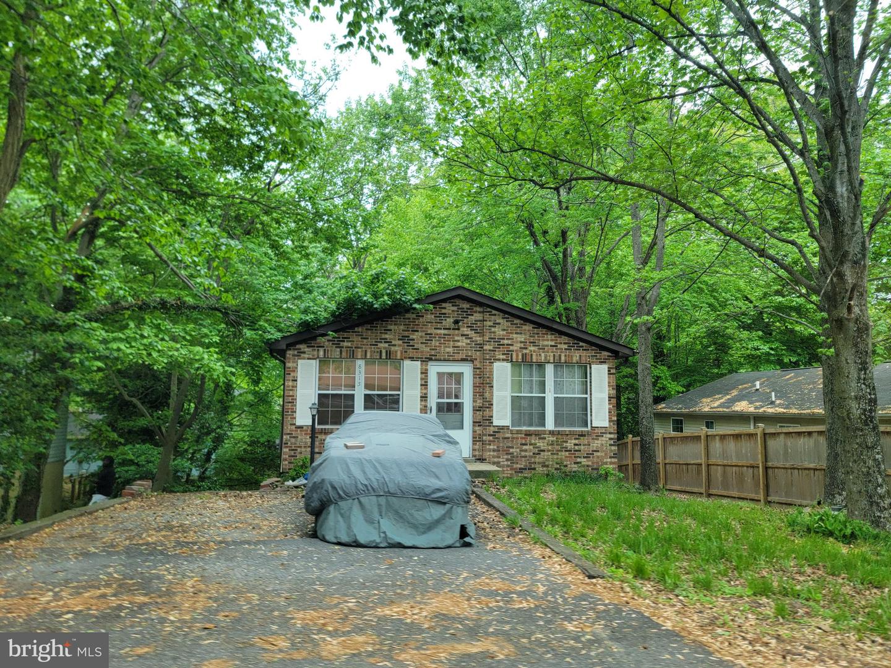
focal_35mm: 24
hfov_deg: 71.6
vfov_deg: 56.8
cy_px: 334
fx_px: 618
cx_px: 446
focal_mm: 6.7
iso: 40
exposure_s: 1/120
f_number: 1.8
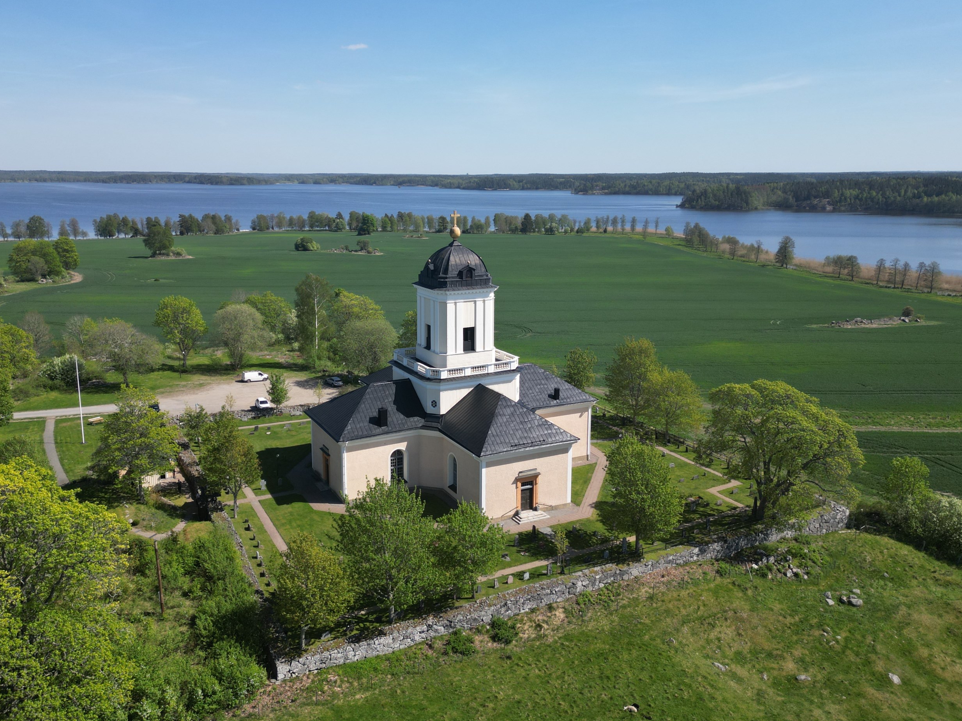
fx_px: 778
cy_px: 337
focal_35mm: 28
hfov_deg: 63.4
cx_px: 455
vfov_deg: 49.7
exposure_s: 1/2500
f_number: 1.7
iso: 110
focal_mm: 6.72
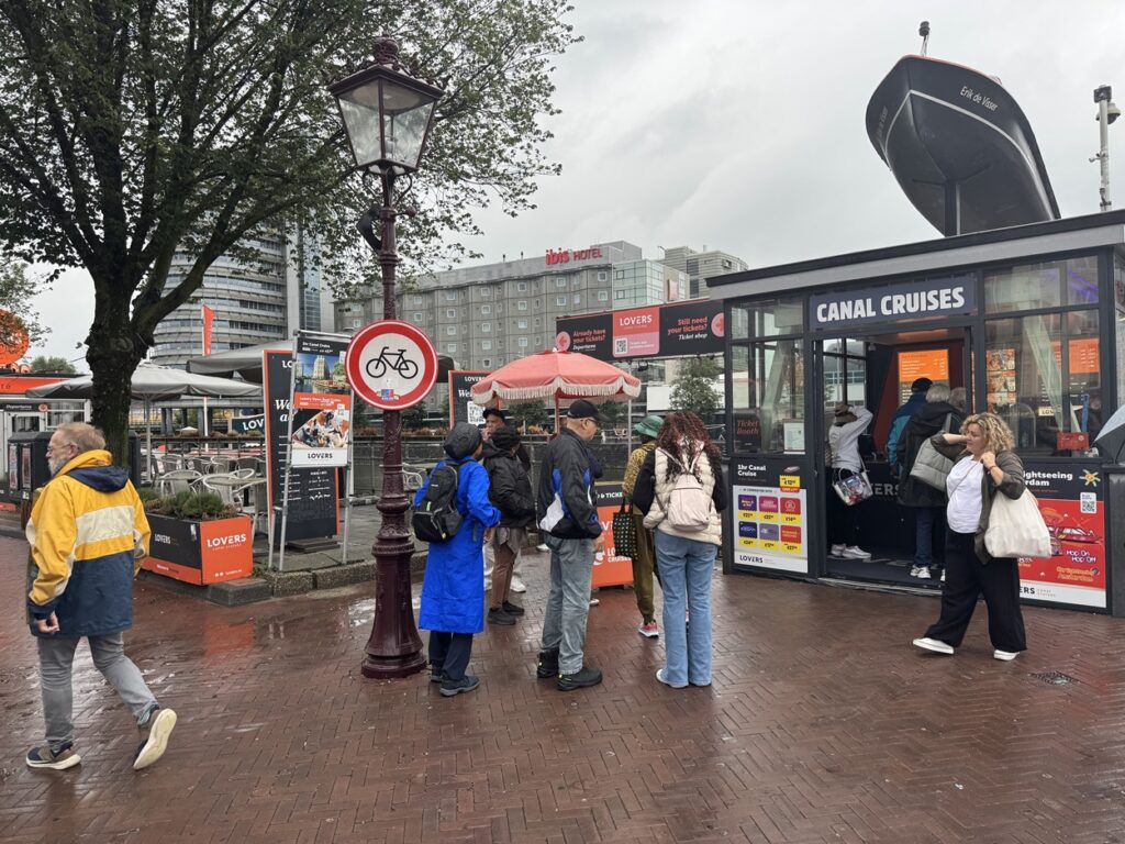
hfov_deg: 71.6
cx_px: 562
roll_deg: +1.6
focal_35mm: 24
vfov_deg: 56.8
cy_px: 422
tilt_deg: +0.7
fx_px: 780
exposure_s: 1/464
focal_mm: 6.76
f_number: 1.78
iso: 80
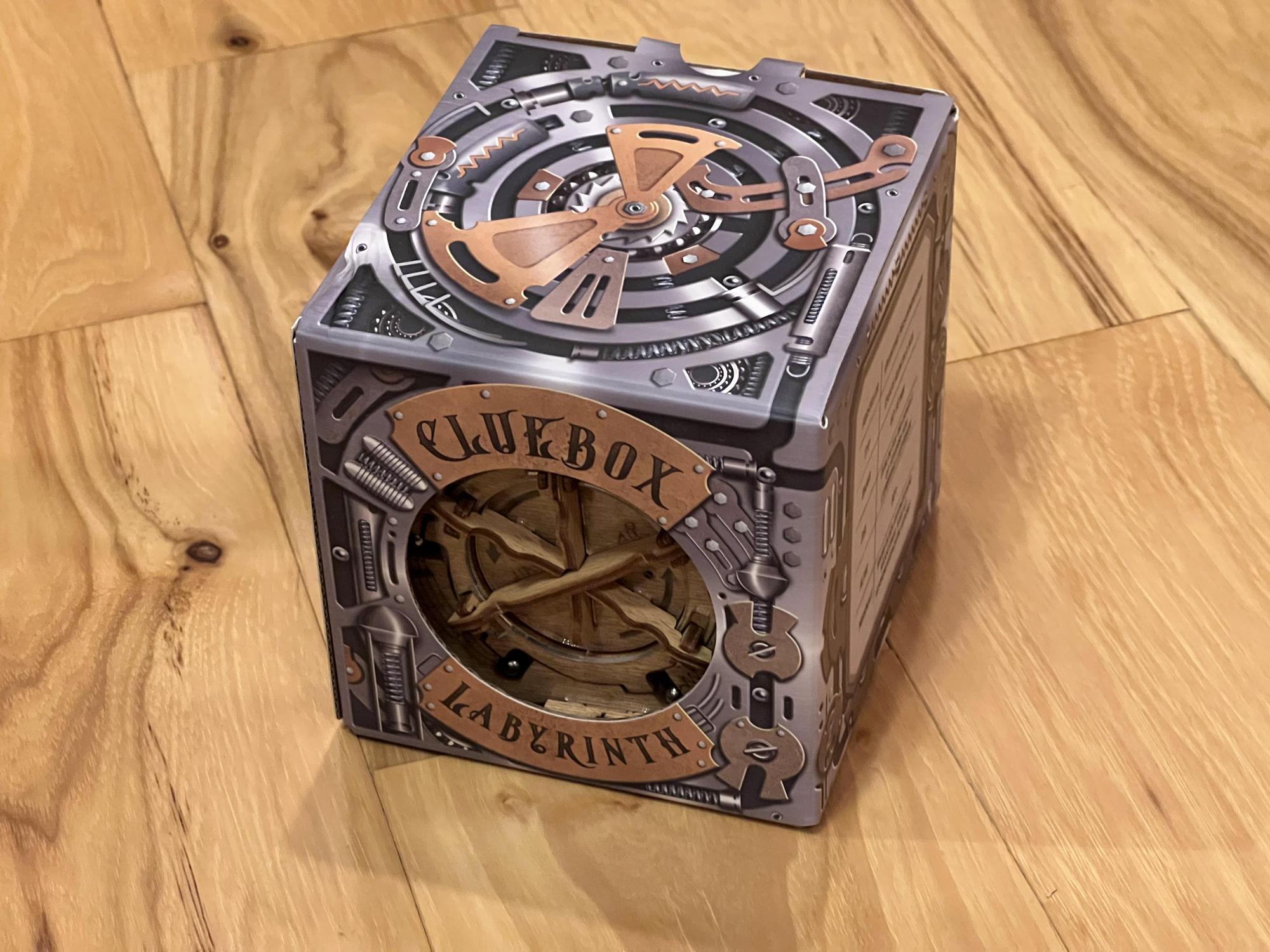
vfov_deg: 19.1
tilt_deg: -38.2
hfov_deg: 25.3
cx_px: 635
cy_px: 476
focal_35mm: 77
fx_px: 2825
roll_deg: +2.1
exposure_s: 1/60
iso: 800
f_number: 2.8
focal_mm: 9
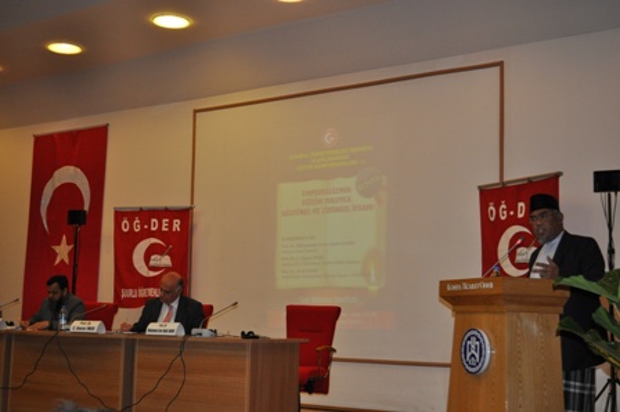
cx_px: 310
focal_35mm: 48
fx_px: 826
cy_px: 206
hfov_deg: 41.1
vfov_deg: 28.0
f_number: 4.8
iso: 800
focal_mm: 32
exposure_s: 1/60
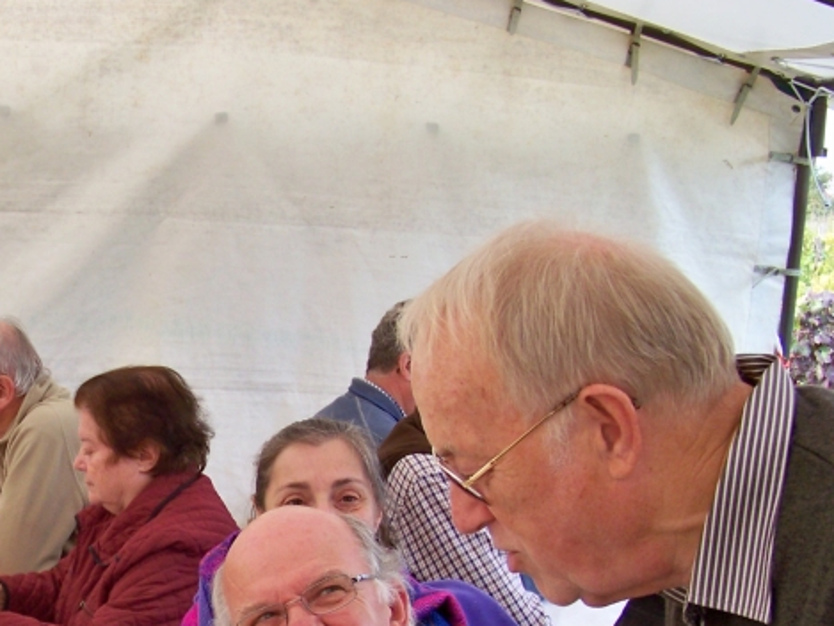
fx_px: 1735
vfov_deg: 20.0
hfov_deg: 26.0
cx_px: 53
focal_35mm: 72
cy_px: 571
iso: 100
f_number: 2.8
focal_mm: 5.85
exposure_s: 1/200
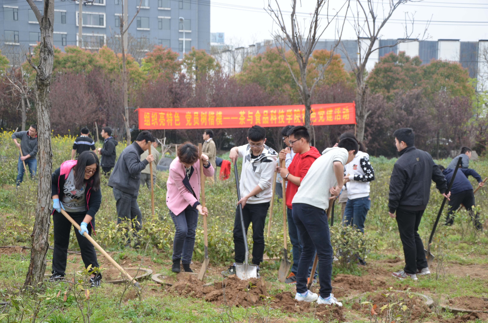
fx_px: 913
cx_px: 244
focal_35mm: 68
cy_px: 162
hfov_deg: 29.9
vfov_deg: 20.1
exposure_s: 1/125
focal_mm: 45
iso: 200
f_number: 5.6
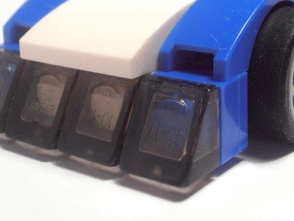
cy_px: 12
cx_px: 188
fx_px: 646
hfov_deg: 25.6
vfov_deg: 19.0
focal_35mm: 76
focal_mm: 6.61
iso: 80
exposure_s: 1/40
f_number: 3.9
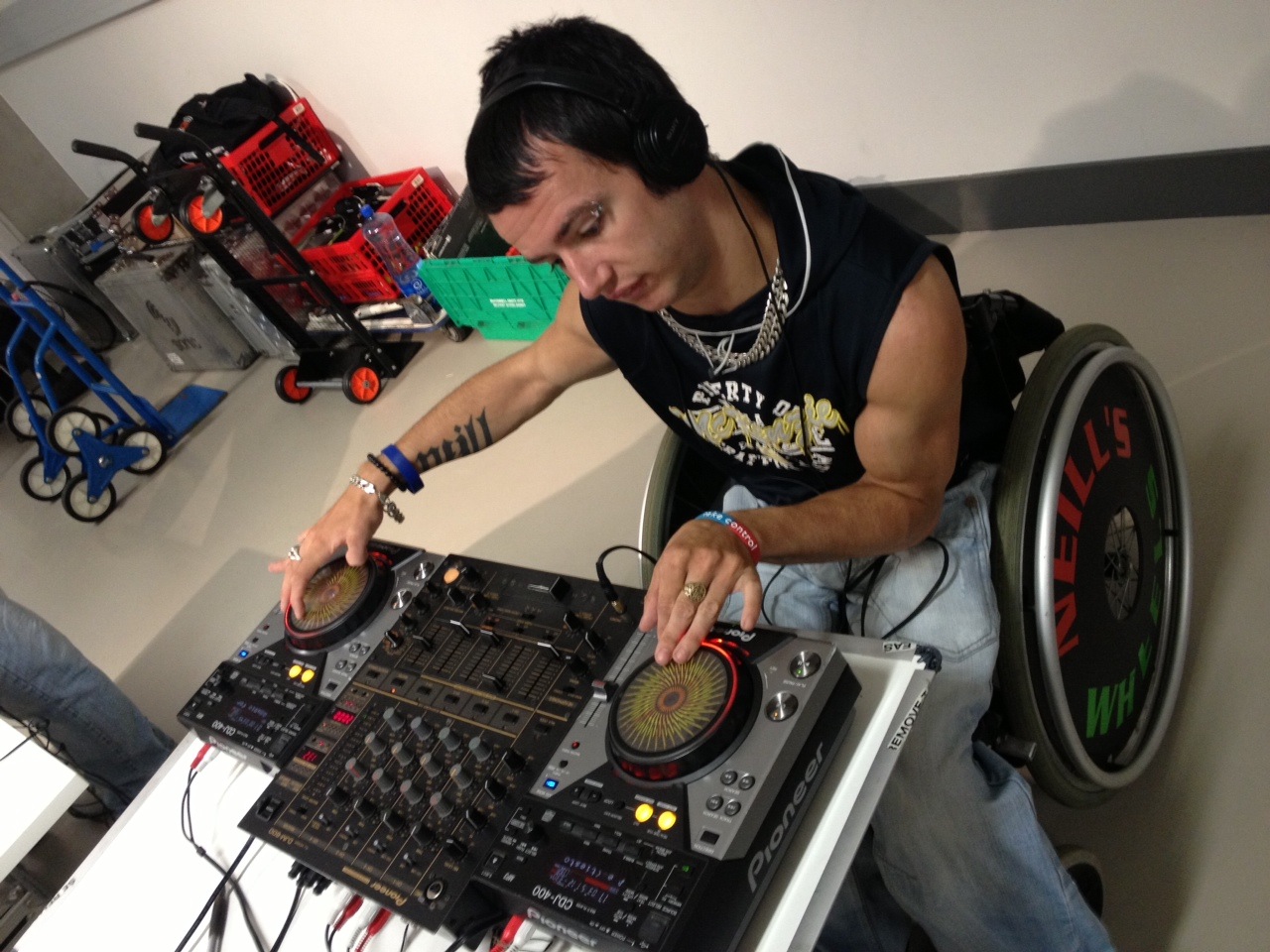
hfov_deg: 52.6
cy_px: 476
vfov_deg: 40.7
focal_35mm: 35
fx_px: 1284
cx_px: 635
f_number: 2.4
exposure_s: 1/20
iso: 160
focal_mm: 4.28
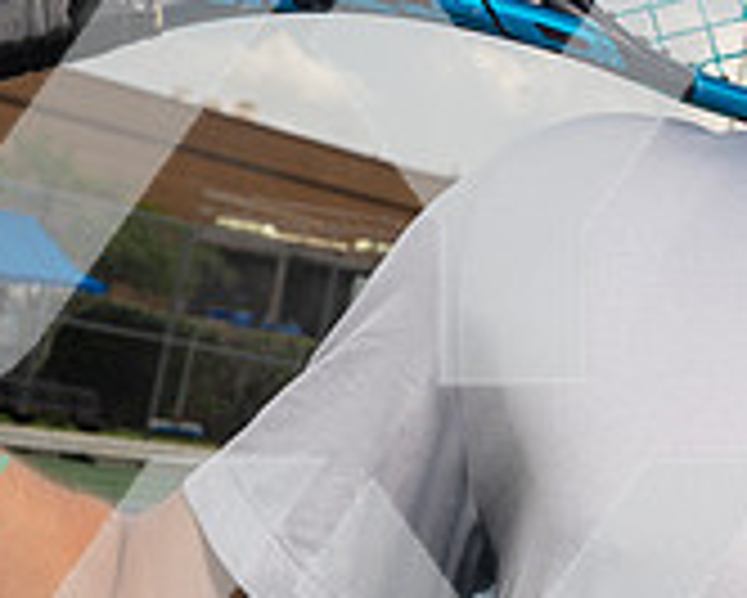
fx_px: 3185
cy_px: 151
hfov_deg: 13.2
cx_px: 702
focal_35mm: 144
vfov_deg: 10.7
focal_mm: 44
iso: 100
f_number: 11
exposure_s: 1/250
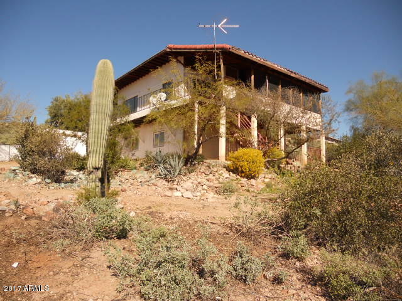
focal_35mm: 27
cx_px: 201
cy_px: 150
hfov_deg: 65.3
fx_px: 314
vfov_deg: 51.4
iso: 80
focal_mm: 4.9
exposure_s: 1/1000
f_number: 3.2
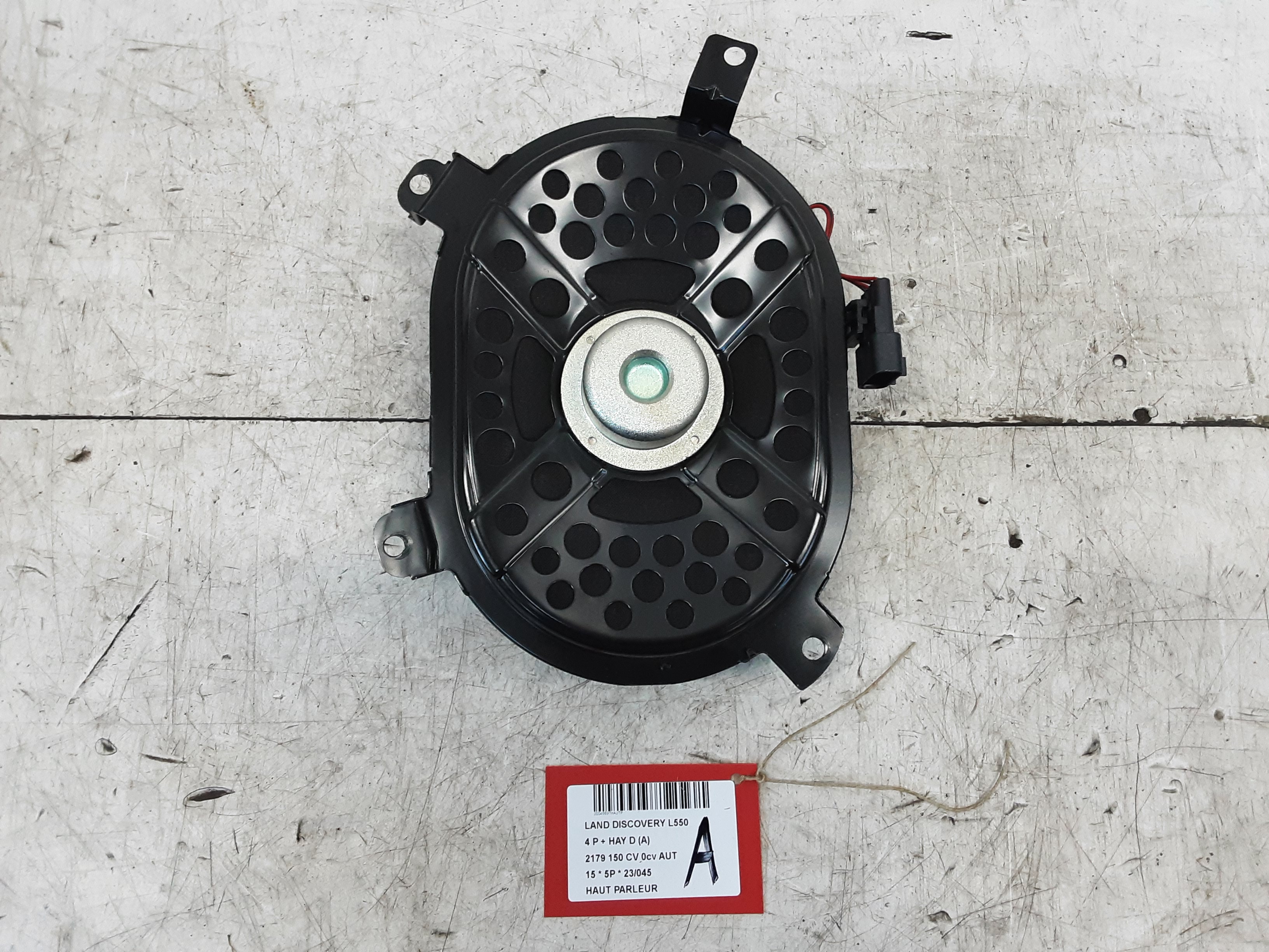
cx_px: 634
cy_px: 476
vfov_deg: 51.4
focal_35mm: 27
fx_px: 990
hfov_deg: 65.3
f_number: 1.9
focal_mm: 2.91
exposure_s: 1/50
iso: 160
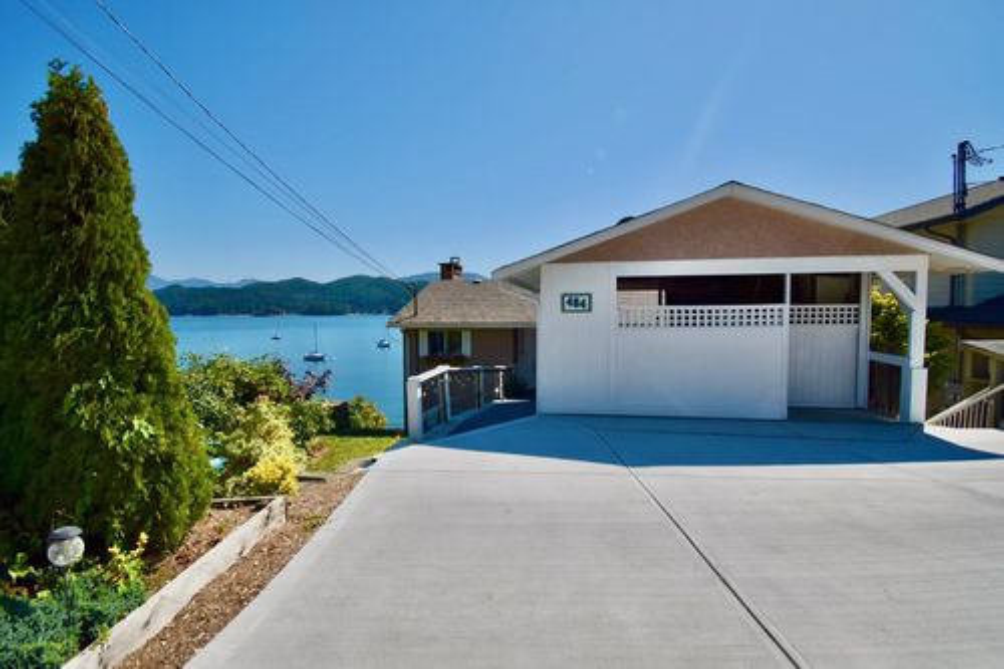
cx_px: 502
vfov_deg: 77.3
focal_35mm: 15
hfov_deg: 100.4
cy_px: 334
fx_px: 418
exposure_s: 1/1250
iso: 100
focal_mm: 10
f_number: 4.5
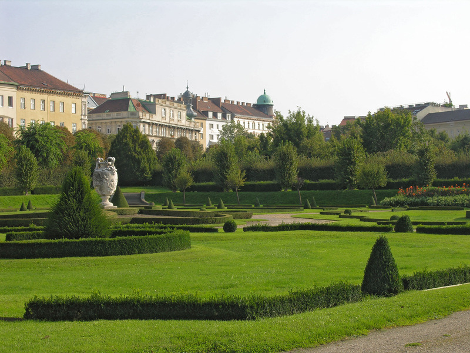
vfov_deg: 21.3
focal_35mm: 69
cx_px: 235
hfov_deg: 28.2
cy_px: 176
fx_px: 937
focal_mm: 17.5
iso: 50
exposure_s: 1/130
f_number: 6.8
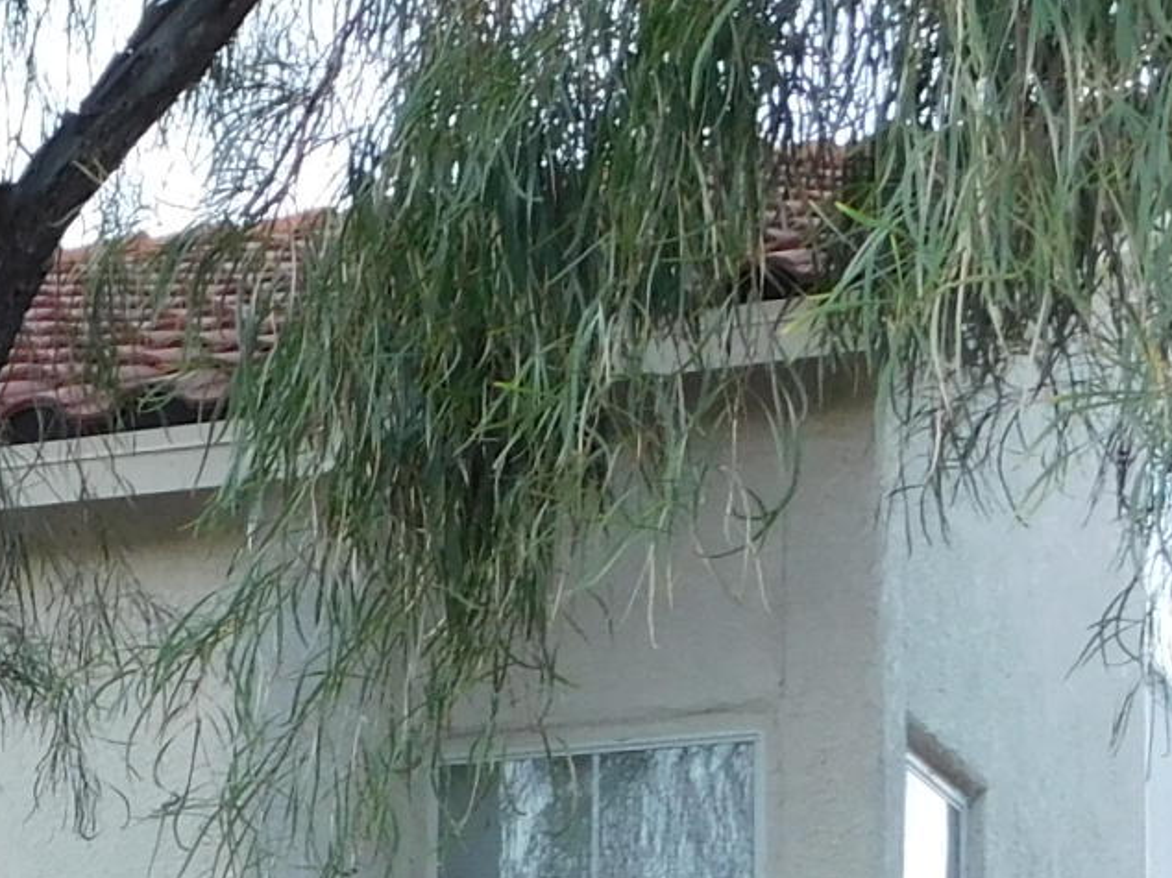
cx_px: -532
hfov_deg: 13.2
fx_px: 4806
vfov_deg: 10.1
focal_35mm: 142
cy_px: 1323
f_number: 3.2
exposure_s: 1/80
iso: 125
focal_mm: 5.3
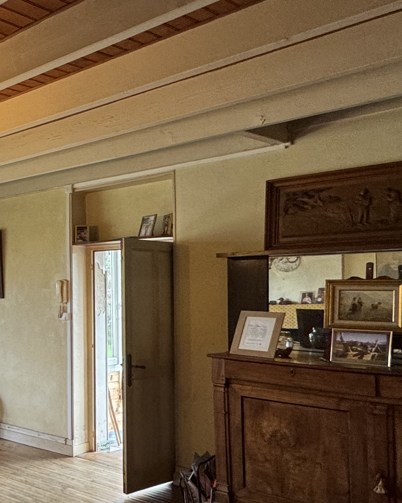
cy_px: 282
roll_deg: +0.7
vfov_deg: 47.8
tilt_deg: +1.2
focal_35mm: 38
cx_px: -180
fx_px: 565
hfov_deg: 28.2
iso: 160
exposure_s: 1/100
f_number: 2.2
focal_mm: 2.22
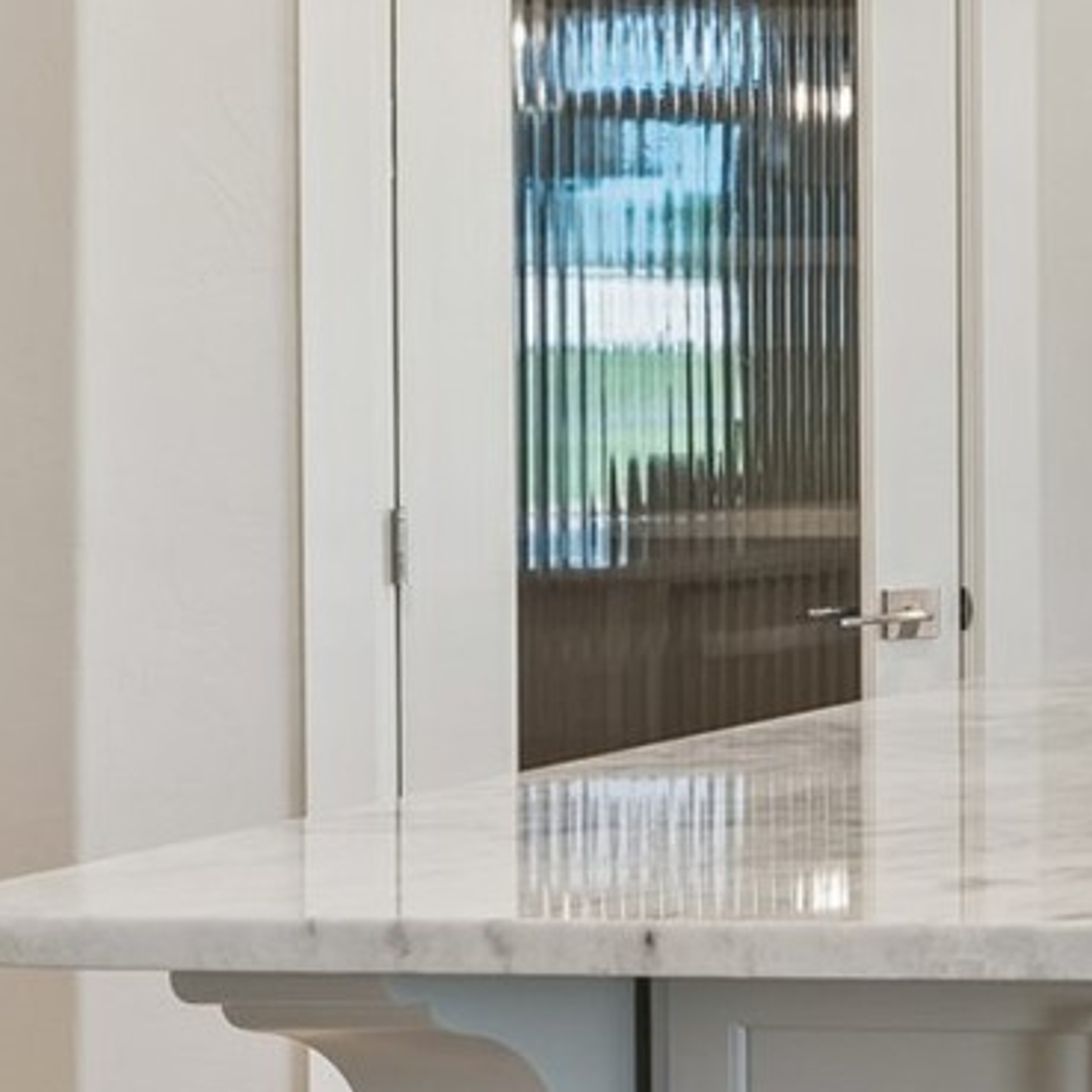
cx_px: 2270
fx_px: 2677
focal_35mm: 75
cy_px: 579
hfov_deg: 16.5
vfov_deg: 23.1
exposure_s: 1/15
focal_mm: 16
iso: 200
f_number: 9
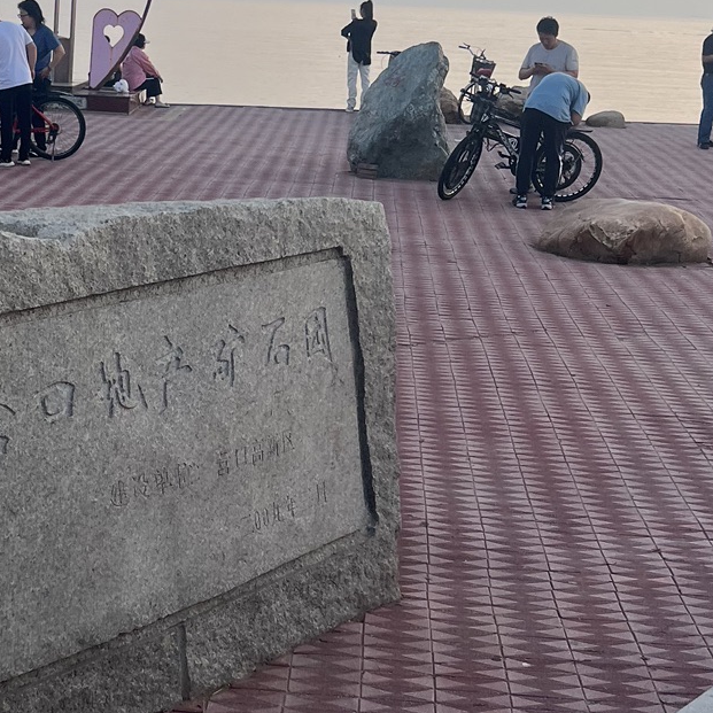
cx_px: 122
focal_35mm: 74
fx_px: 1724
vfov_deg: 23.3
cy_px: 426
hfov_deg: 23.0
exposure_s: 1/121
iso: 40
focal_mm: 5.7
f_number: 1.5
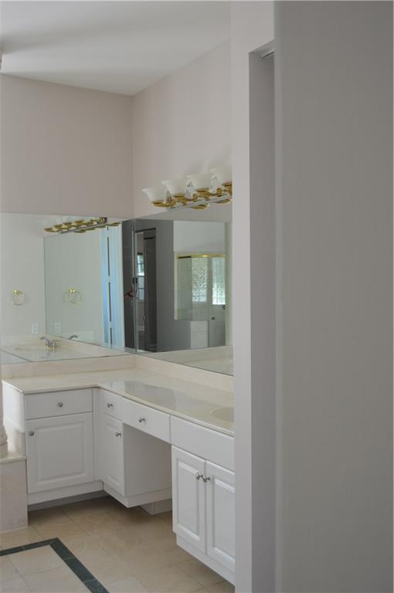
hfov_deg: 36.8
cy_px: 296
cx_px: 197
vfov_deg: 53.2
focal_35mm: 36
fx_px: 593
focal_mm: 24
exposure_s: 1/60
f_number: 4
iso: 400
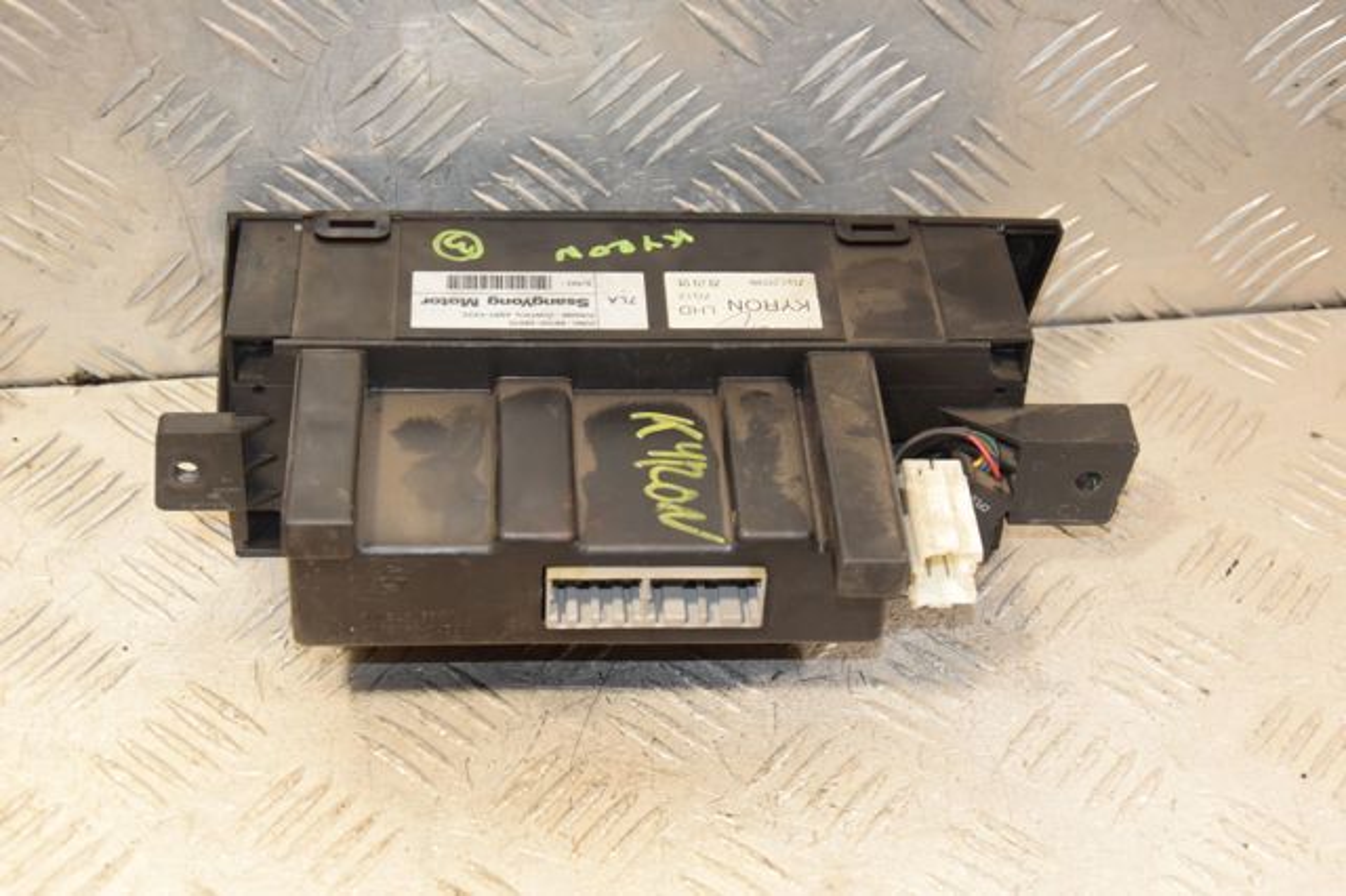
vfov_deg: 18.9
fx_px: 2690
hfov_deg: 28.1
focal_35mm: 72
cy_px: 448
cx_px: 673
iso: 1600
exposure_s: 1/200
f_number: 5.6
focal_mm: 48
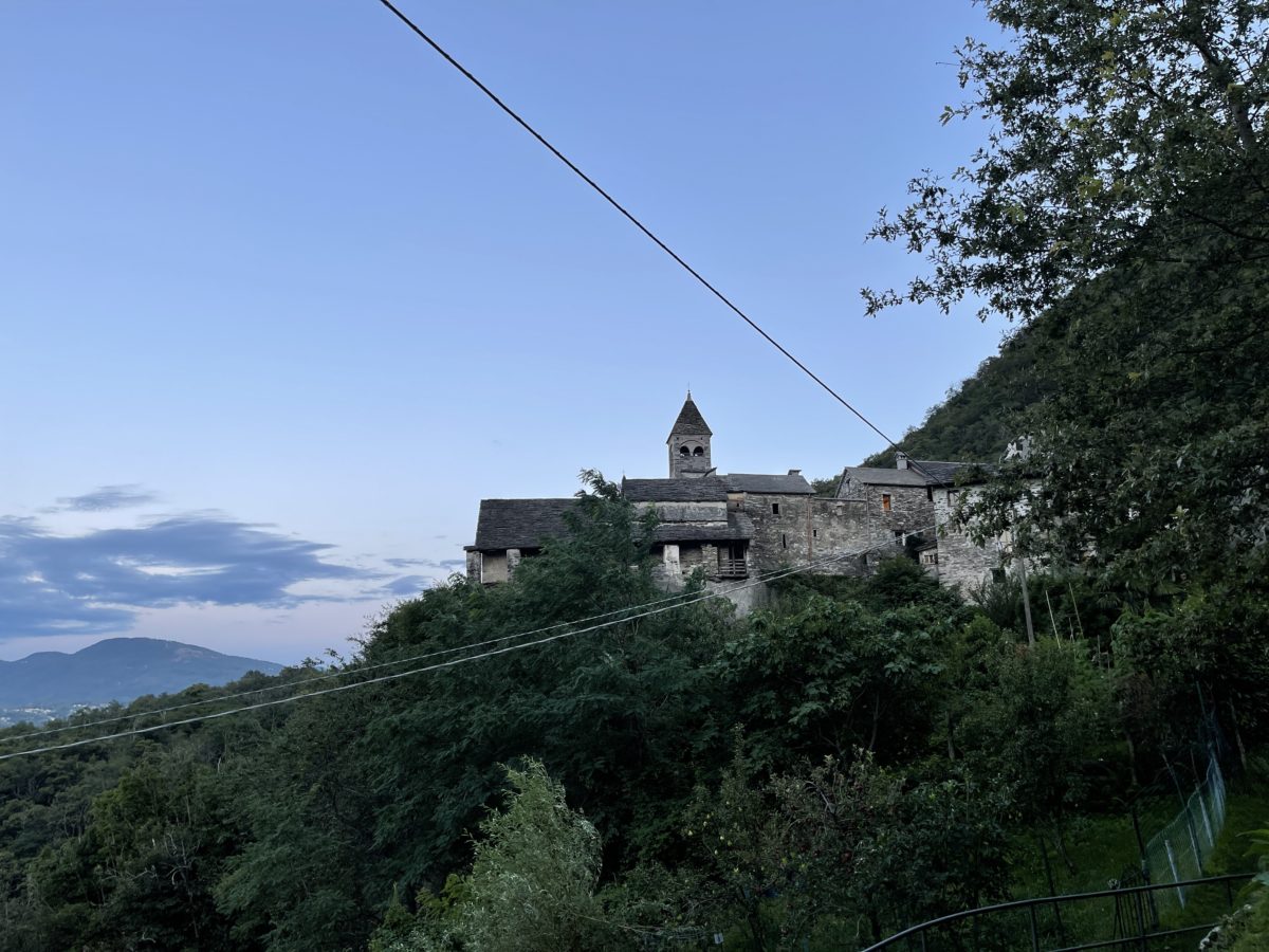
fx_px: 953
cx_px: 634
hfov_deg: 67.3
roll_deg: +1.0
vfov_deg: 53.1
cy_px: 476
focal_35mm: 26
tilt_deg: +13.5
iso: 50
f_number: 1.6
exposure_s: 1/121
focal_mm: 5.1
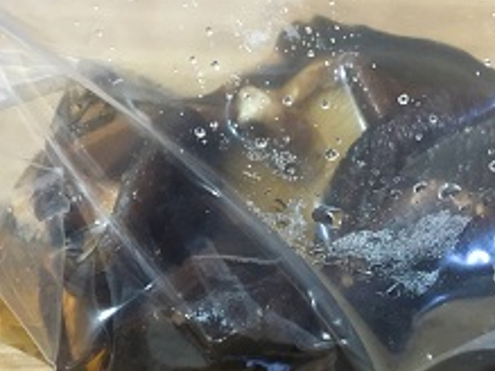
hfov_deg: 36.0
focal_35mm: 53
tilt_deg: -73.1
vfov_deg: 27.5
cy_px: 217
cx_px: 310
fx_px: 757
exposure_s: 1/15
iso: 320
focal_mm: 4.15
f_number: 2.2
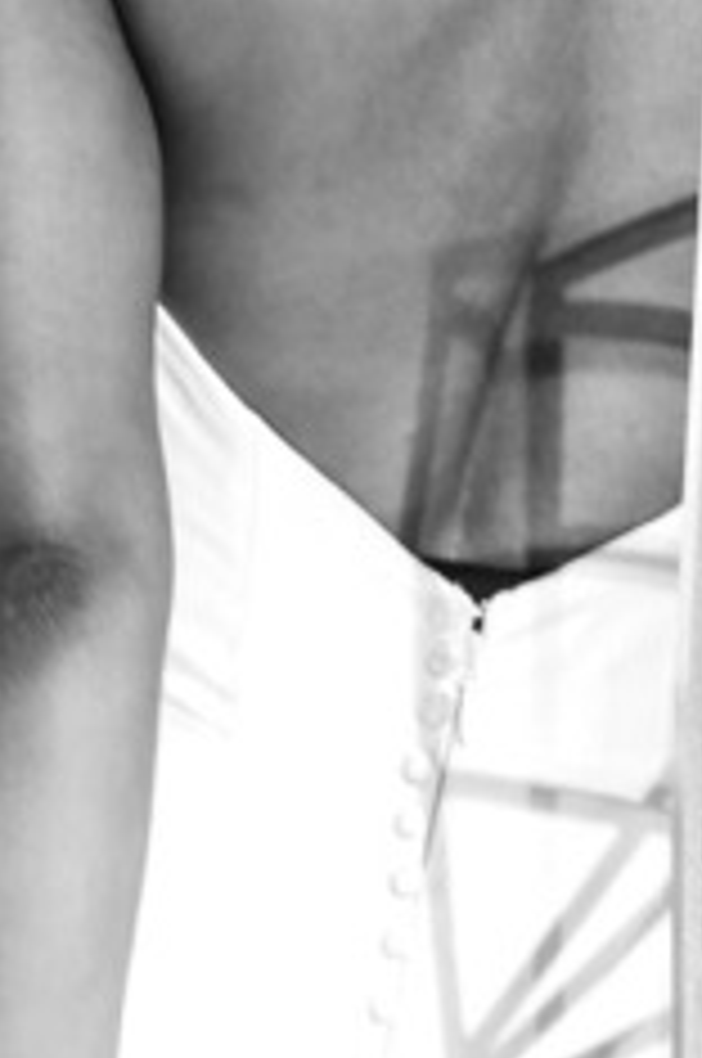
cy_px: 383
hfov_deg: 3.6
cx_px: -776
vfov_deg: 5.5
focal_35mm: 375
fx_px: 11000
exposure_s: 1/100
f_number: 2.5
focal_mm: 55
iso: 125
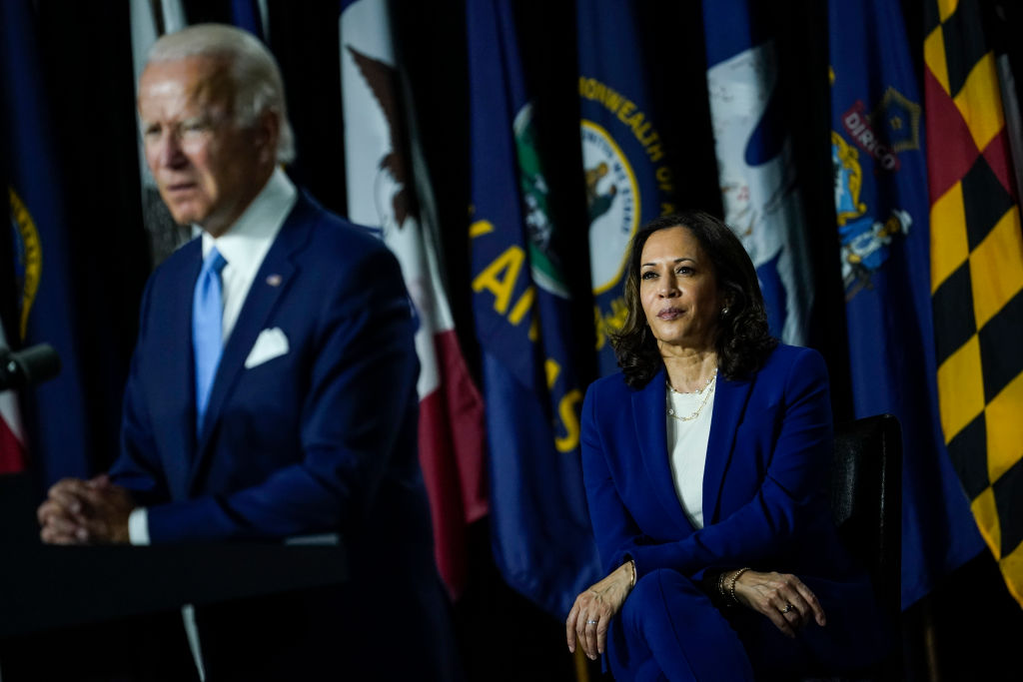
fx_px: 9804
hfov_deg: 6.0
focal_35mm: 345
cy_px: 341
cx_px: 512
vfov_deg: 4.0
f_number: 5.6
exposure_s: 1/640
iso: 3200
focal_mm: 345
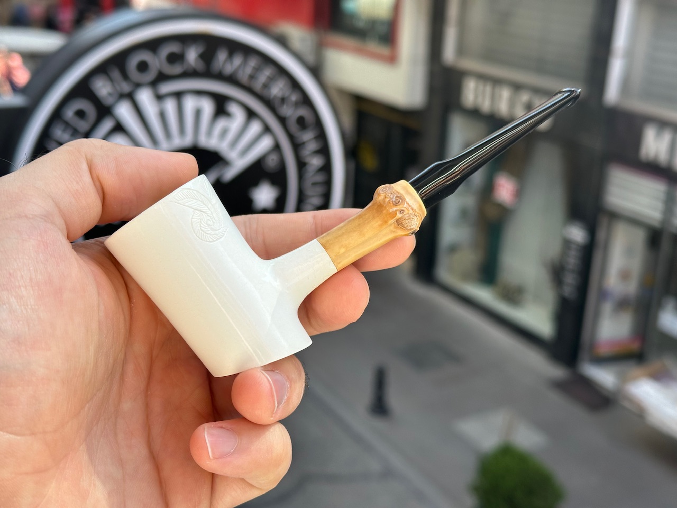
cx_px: 338
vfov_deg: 30.3
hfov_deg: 39.7
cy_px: 254
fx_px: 939
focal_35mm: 48
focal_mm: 6.86
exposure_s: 1/858
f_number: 1.78
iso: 64
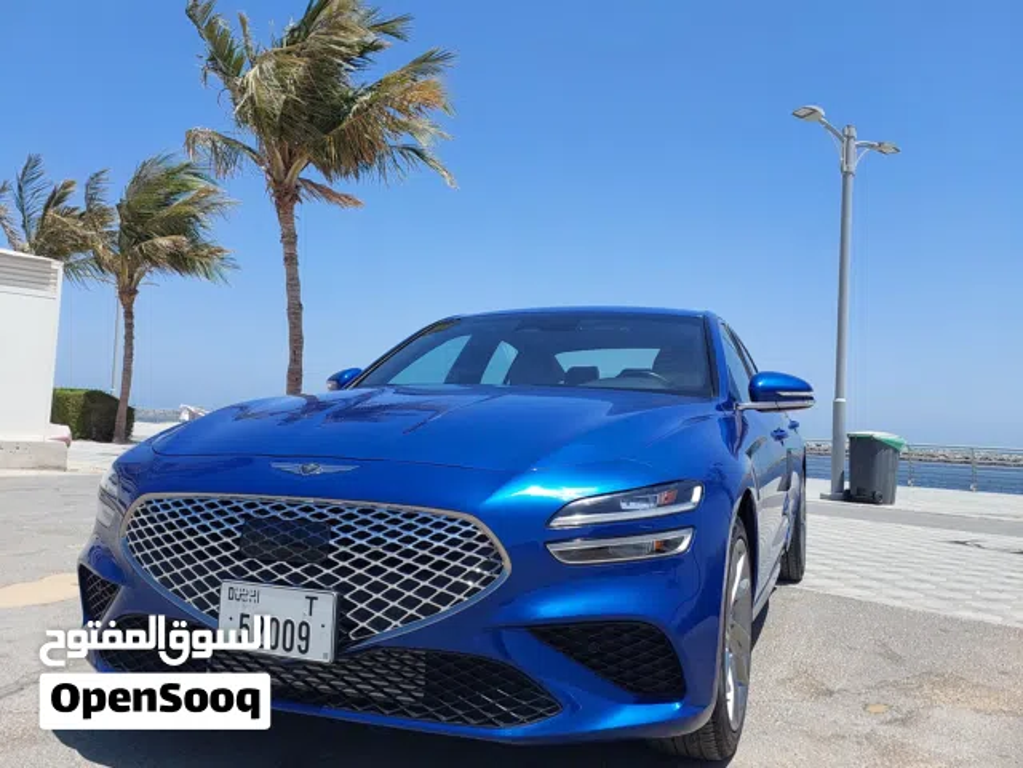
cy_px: 384
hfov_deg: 73.9
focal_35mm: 23
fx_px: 680
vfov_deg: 58.9
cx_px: 512
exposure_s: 1/886
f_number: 1.8
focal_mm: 5.06
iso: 25
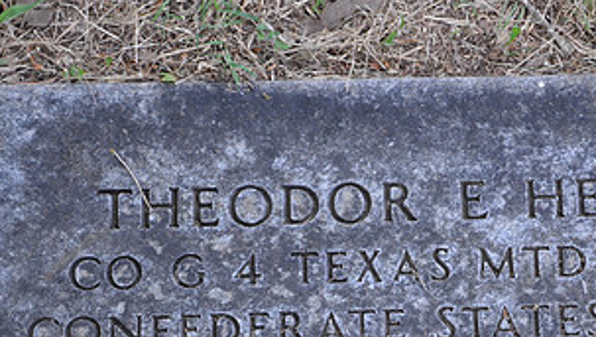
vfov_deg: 9.6
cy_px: 299
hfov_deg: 17.0
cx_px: 407
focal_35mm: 126
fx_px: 1993
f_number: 5
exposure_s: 1/100
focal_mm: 42
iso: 400
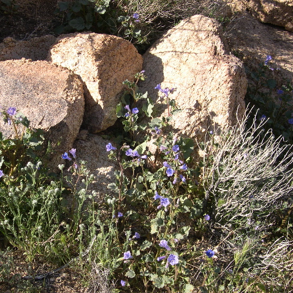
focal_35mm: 45
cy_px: 146
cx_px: 102
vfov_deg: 37.6
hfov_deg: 37.2
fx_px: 431
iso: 100
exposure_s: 1/131
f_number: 7.6
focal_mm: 8
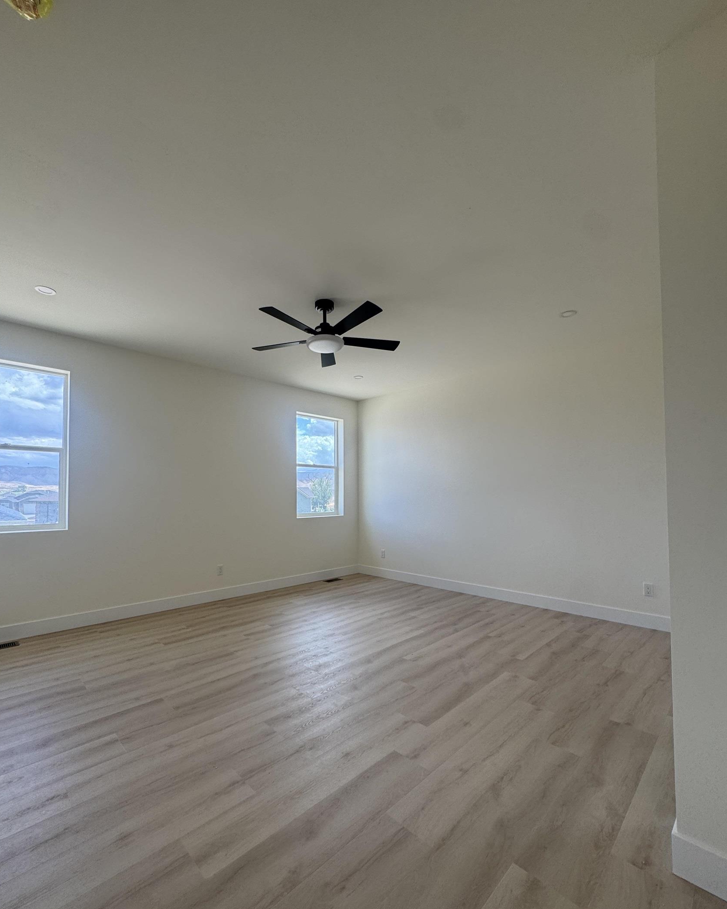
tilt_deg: +1.1
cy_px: 485
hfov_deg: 84.0
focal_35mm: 15
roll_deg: +0.6
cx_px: 355
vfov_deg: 96.7
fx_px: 403
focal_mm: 2.22
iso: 40
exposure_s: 1/164
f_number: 2.2
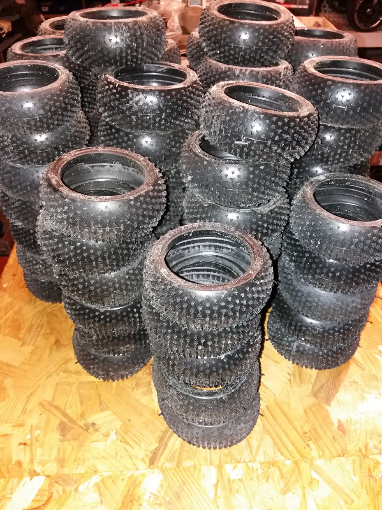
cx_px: 191
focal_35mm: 28
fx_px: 412
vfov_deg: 63.4
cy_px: 255
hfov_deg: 49.7
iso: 160
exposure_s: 1/20
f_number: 1.9
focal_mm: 3.7
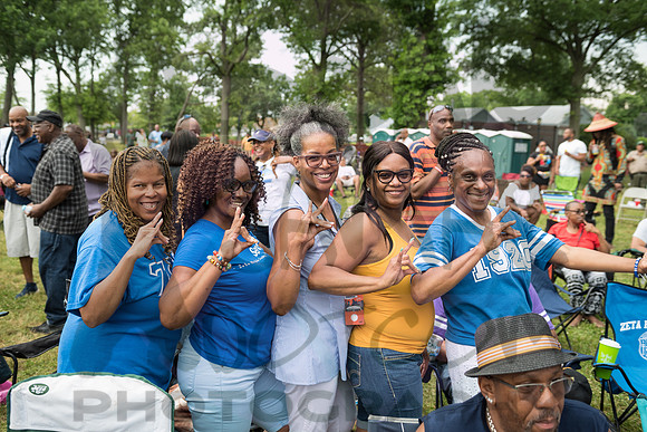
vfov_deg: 38.9
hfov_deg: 55.8
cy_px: 216
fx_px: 611
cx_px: 324
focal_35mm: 34
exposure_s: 1/200
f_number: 4
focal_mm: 34
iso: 500
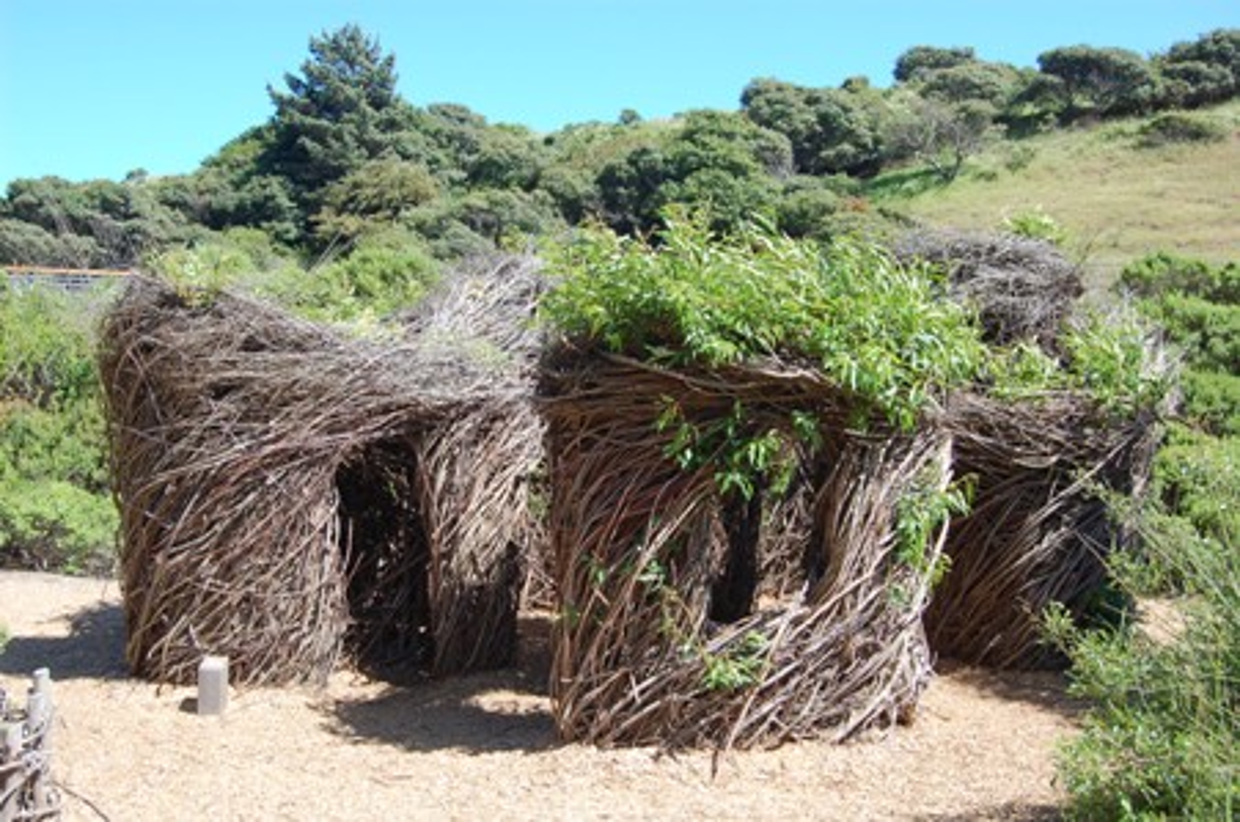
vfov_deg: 34.1
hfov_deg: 49.6
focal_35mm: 39
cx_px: 620
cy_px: 411
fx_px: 1341
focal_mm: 26
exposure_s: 1/200
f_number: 7.1
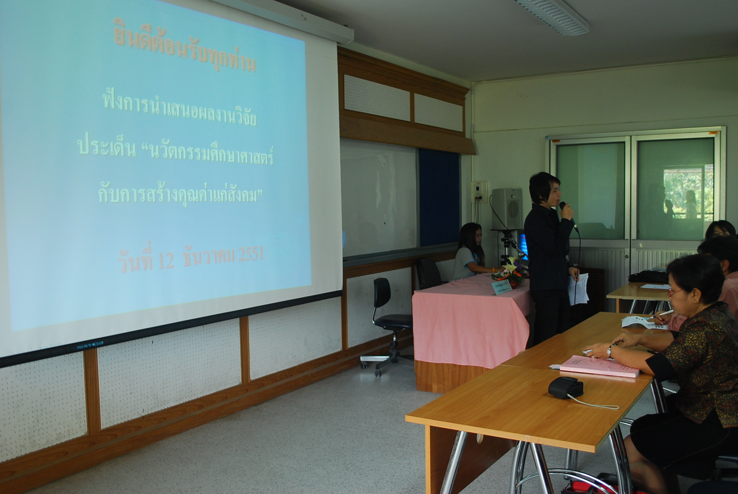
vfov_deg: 40.1
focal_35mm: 33
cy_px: 247
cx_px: 369
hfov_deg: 57.2
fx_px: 677
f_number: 4
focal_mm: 22
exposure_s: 1/25
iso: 400
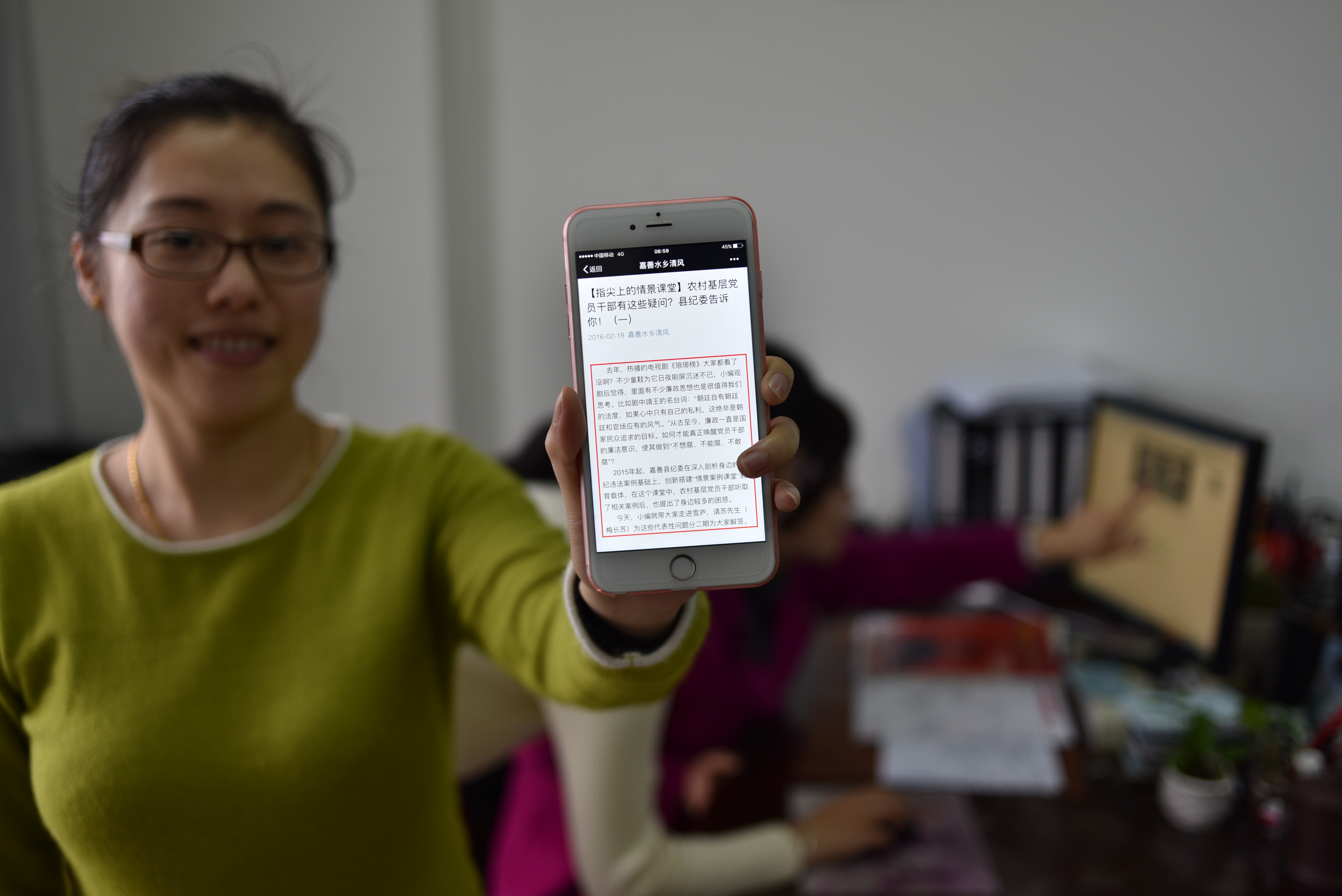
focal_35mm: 35
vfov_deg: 37.9
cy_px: 448
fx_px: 1305
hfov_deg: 54.4
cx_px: 671
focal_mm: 35
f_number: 2.8
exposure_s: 1/125
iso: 200
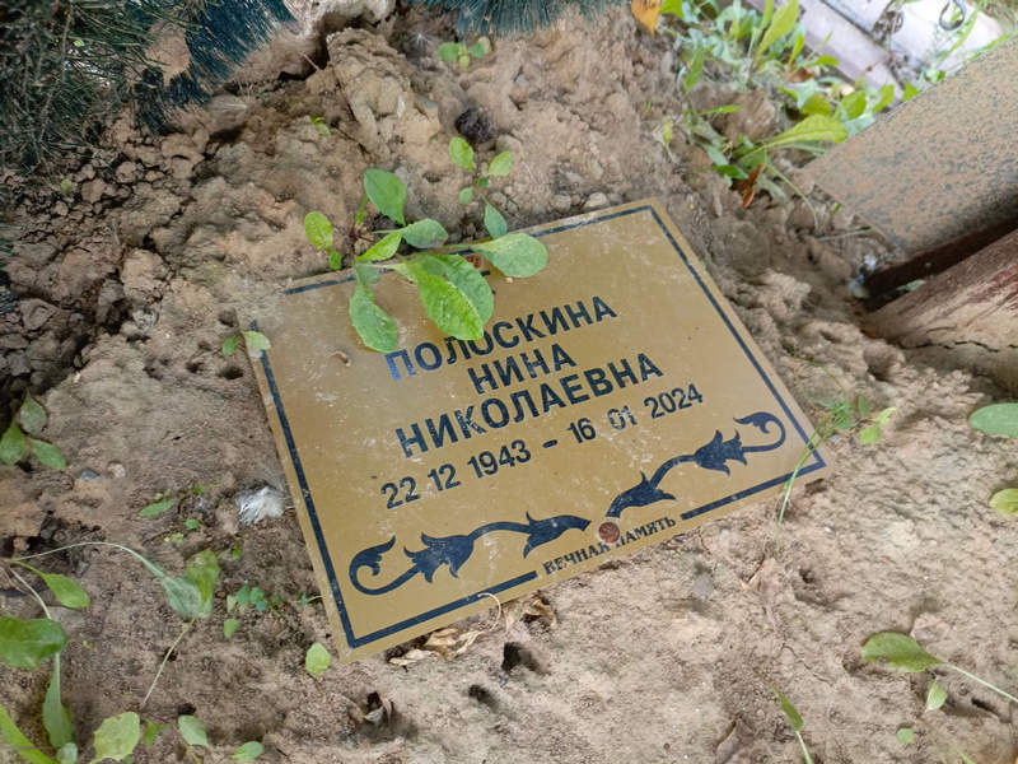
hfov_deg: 69.4
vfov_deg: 54.9
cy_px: 382
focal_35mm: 25
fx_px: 735
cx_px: 509
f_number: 1.69
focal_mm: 4.76
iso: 369
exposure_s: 1/50
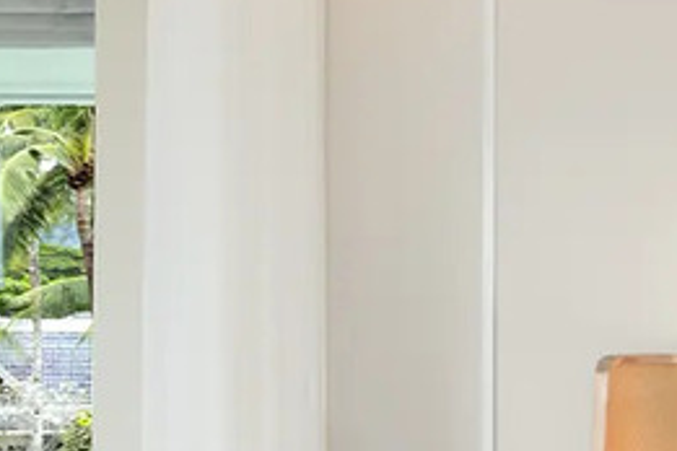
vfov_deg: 15.4
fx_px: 1655
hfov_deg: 15.0
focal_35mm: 88
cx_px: 1590
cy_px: 353
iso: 125
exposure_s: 1/5
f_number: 9
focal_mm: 17
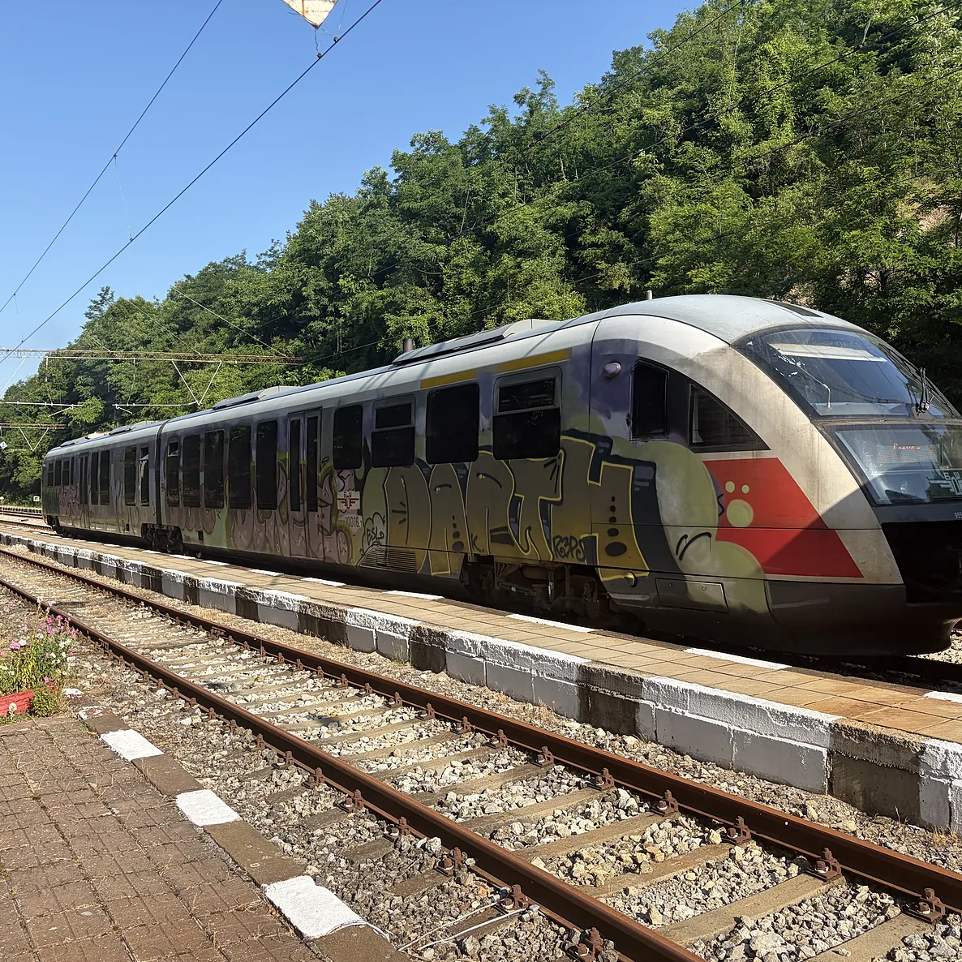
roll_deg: +1.5
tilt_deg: +0.6
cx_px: 467
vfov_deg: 52.5
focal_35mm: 31
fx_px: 975
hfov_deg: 52.5
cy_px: 483
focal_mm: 5.96
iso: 50
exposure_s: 1/2451
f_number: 1.6
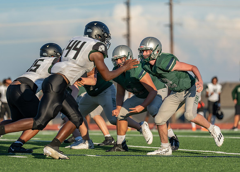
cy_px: 88
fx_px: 1780
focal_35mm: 261
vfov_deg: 5.5
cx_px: 110
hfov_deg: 7.7
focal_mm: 200
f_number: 2.8
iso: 100
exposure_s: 1/2000
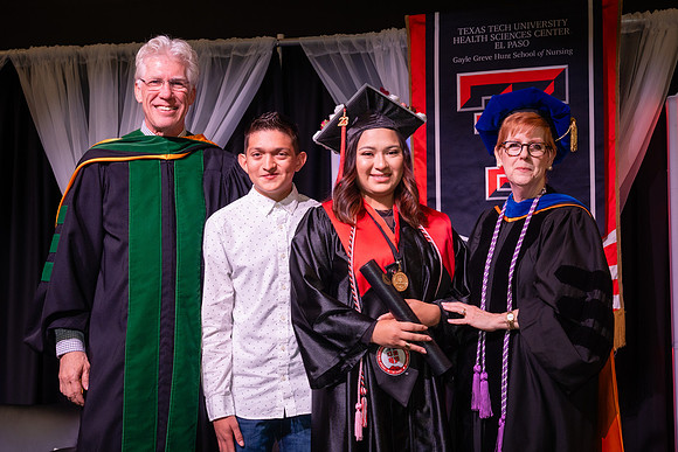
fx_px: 1313
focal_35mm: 70
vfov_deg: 19.5
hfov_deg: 28.9
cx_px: 360
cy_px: 261
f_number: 5.6
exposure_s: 1/160
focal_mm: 52
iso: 1250
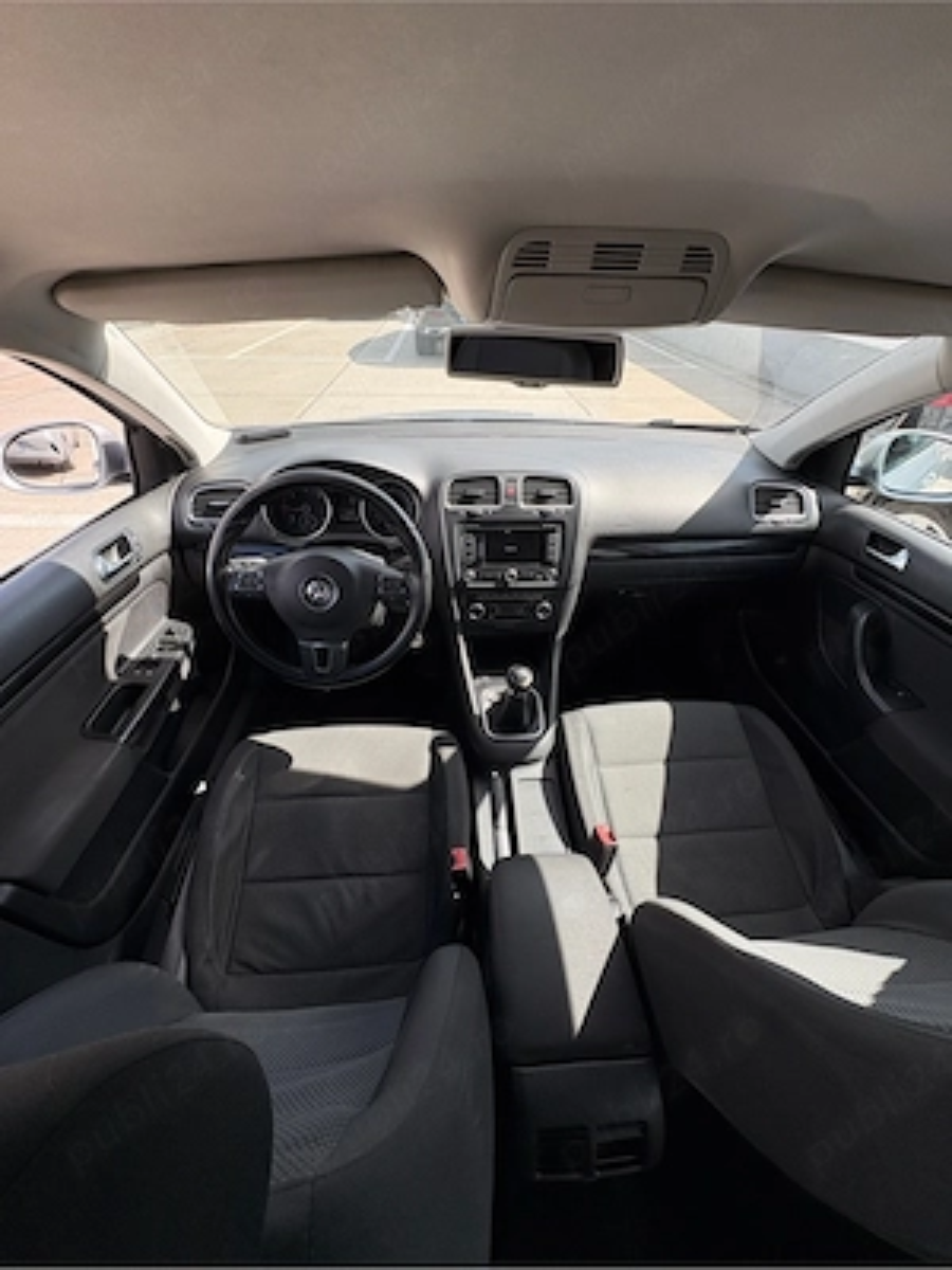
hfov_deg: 85.7
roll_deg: +0.0
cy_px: 635
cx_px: 476
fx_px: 513
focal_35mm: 14
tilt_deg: -36.1
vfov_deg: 102.1
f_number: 2.2
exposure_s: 1/459
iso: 40
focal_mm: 2.22
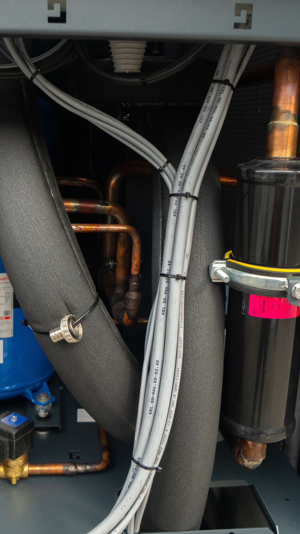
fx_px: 537
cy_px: 265
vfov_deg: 52.8
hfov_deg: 30.9
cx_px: 98
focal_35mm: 38
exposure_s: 1/400
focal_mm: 24
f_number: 5
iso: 800
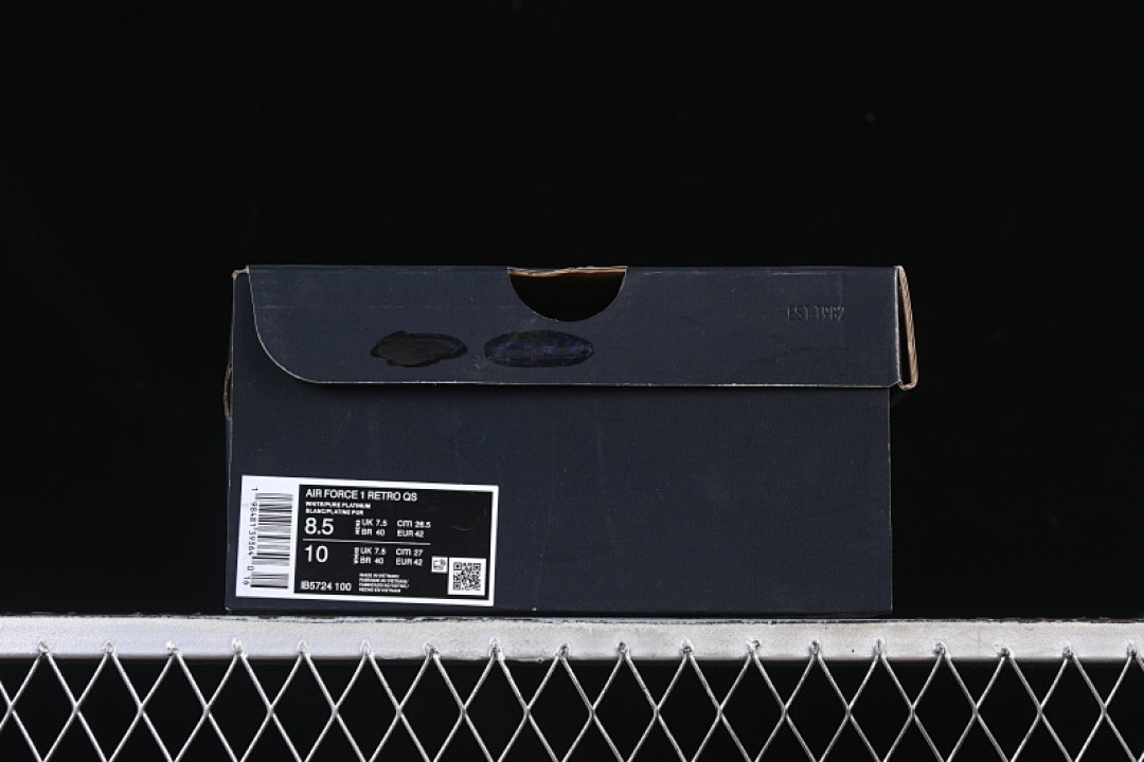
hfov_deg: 27.0
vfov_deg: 18.2
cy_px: 381
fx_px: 2383
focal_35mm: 75
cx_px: 572
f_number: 6.3
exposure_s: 1/60
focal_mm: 50
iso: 160
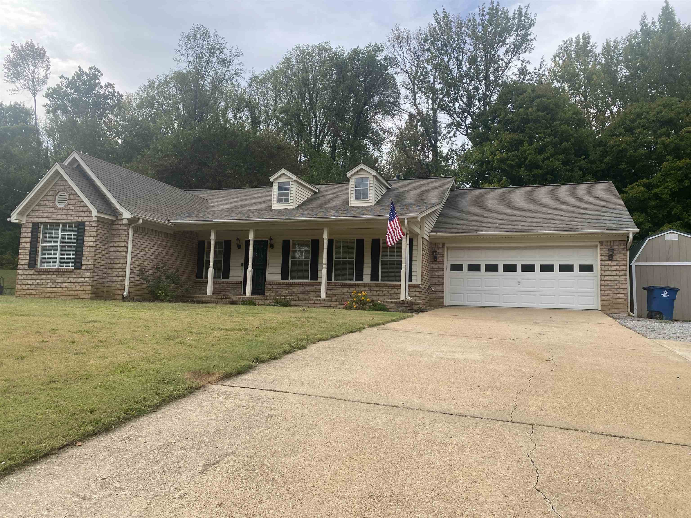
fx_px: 519
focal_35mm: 26
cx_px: 346
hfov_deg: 67.3
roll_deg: -2.2
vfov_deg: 53.1
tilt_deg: +4.5
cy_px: 259
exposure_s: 1/1484
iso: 32
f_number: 1.8
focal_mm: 4.25
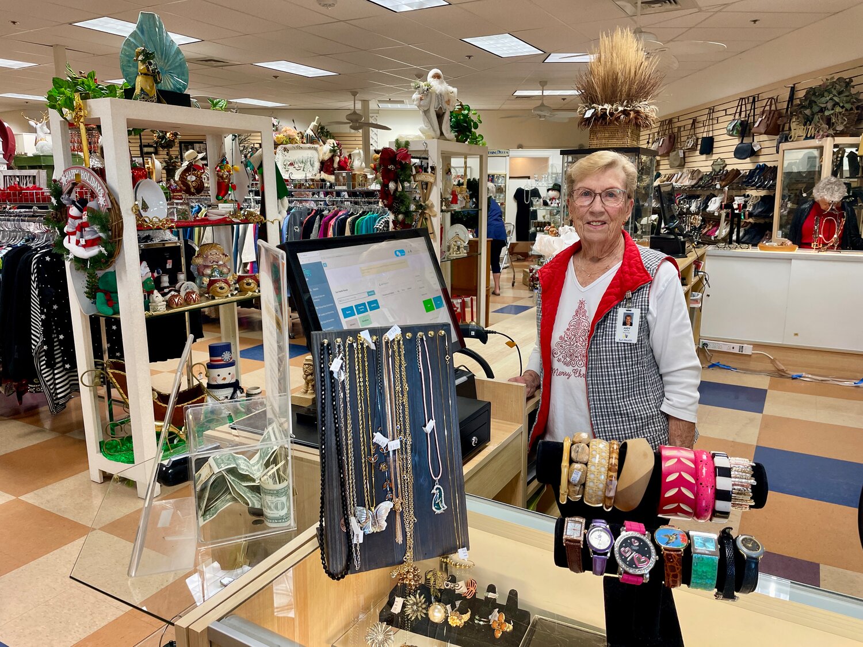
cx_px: 432
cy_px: 324
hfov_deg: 67.3
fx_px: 648
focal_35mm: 26
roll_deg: +0.1
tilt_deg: -10.9
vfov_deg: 53.1
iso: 100
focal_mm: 4.2
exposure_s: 1/60
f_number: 1.6
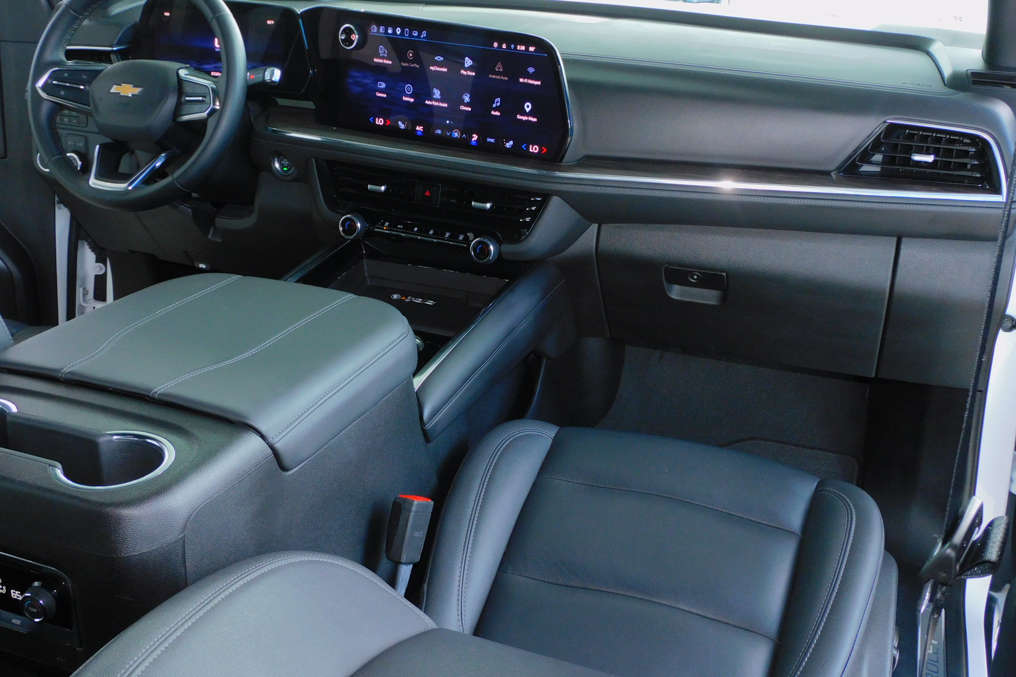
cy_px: 322
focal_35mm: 37
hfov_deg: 51.9
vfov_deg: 35.9
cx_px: 514
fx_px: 1044
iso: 200
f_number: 3.8
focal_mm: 6.3
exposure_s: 1/30
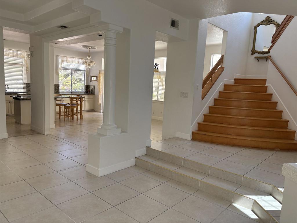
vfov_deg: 53.1
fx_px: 223
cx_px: 148
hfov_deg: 67.3
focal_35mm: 26
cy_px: 112
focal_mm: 5.96
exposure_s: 1/227
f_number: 1.6
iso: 64
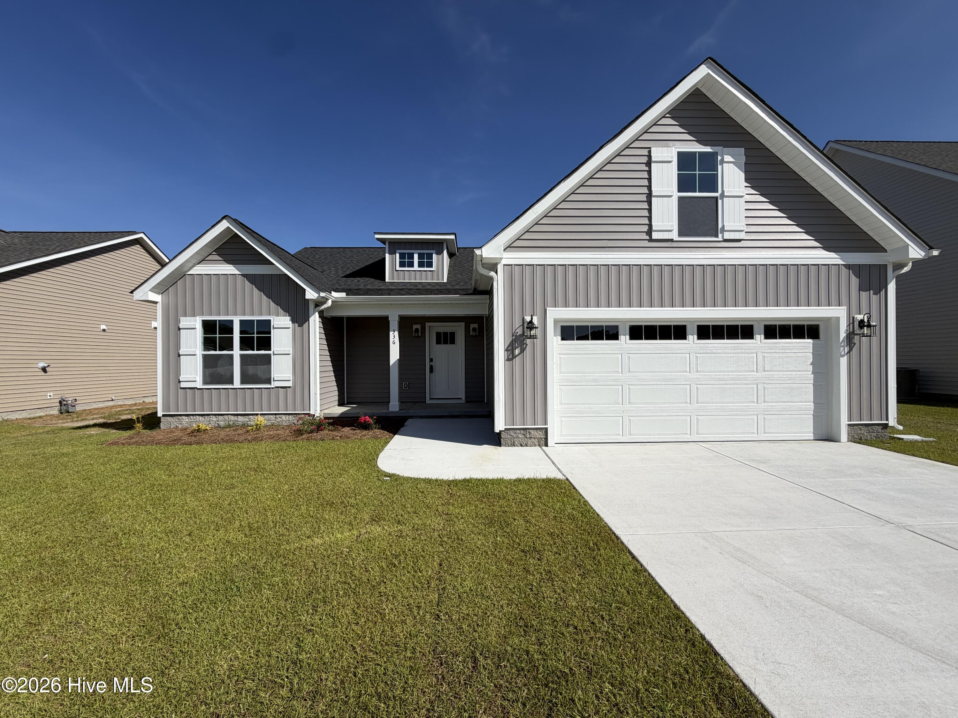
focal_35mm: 14
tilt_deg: +0.7
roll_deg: +1.4
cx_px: 479
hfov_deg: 102.1
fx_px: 387
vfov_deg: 85.7
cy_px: 359
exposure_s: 1/1698
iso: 25
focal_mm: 2.22
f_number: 2.2
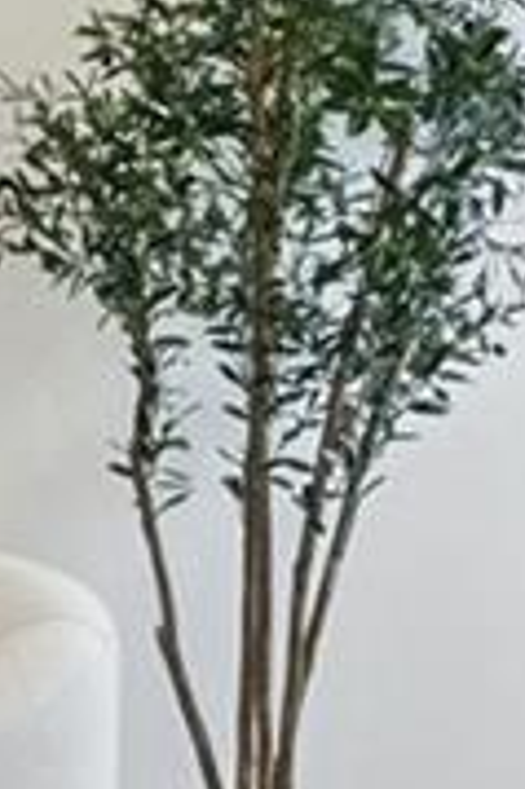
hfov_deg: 9.1
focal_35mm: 125
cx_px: -997
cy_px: 260
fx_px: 2739
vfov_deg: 16.4
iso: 400
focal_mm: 14
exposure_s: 1/13
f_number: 10
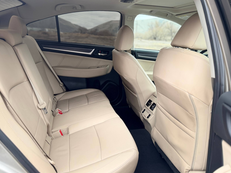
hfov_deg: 59.9
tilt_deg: -12.5
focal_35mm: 30
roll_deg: -4.1
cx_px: 109
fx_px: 200
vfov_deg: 46.7
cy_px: 76
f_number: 1.78
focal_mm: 6.76
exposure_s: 1/212
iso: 125
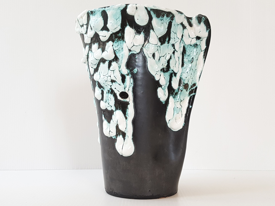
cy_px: 103
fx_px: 207
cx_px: 138
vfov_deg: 53.1
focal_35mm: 26
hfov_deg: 67.3
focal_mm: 4.2
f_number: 1.7
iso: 80
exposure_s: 1/100
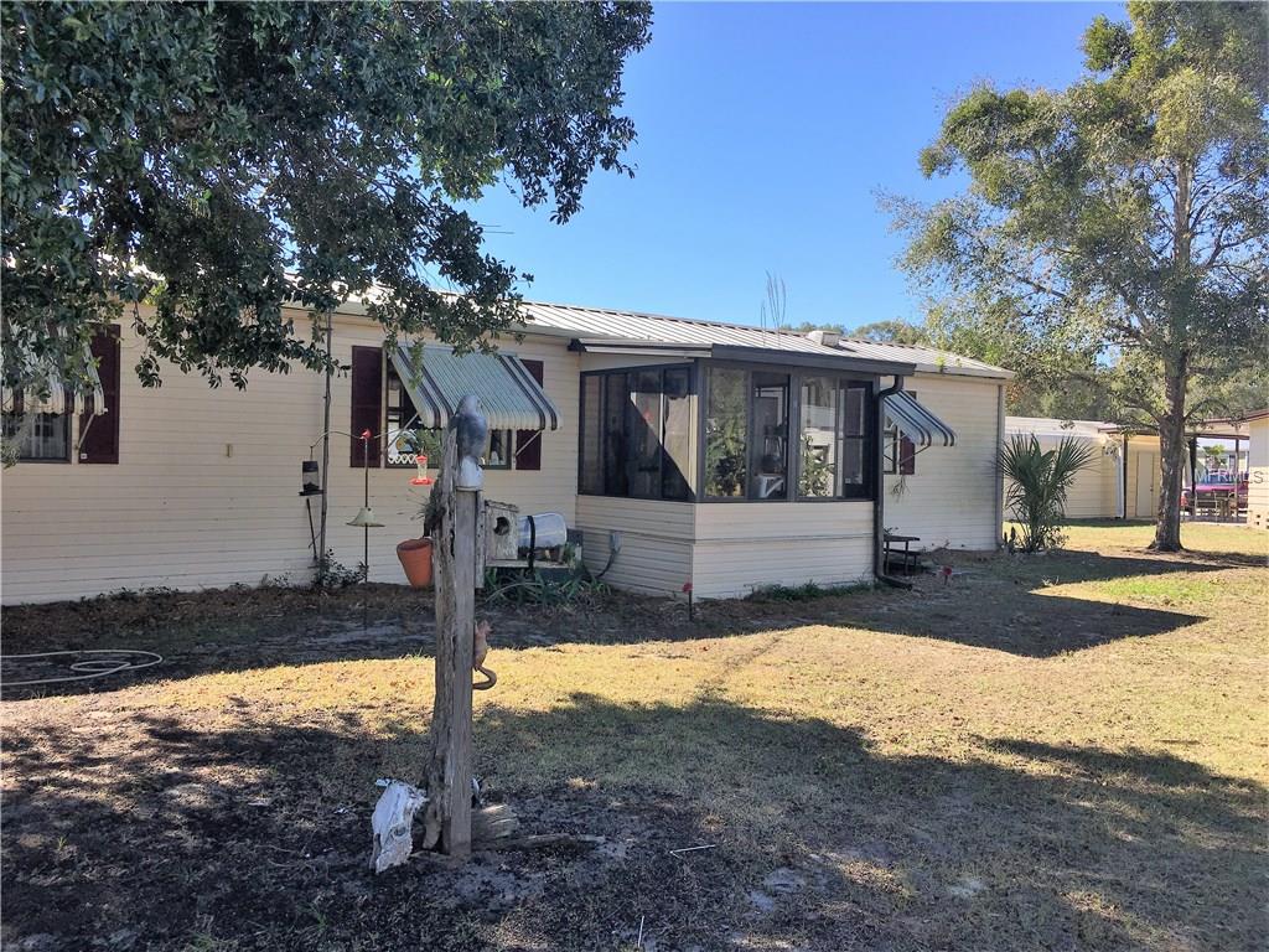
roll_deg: -1.2
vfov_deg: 48.2
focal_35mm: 29
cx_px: 634
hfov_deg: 61.7
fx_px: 1063
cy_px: 476
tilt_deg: -0.3
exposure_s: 1/864
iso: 25
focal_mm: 4.15
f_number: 2.2
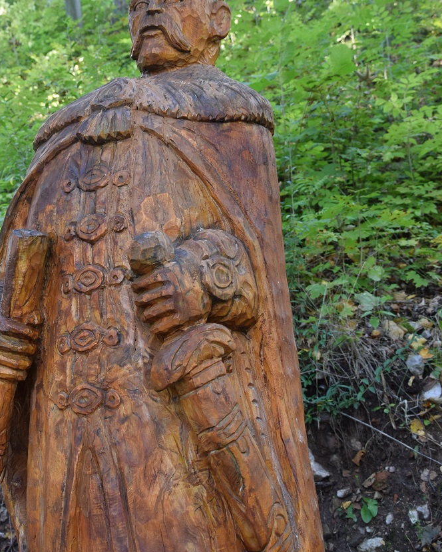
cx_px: 130
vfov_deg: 30.8
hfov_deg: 24.8
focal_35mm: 61
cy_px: 200
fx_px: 997
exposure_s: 1/80
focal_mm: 24
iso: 400
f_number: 4
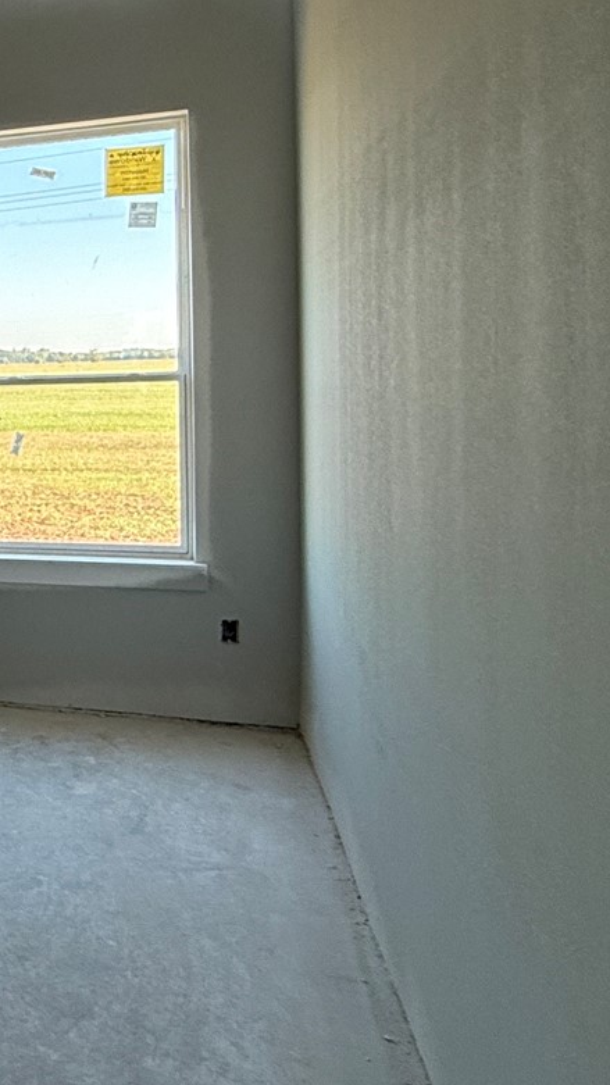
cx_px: -345
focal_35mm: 40
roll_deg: +1.8
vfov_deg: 50.1
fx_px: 1151
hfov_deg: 23.0
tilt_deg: -2.4
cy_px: 421
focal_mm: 2.22
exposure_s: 1/99
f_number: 2.2
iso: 80
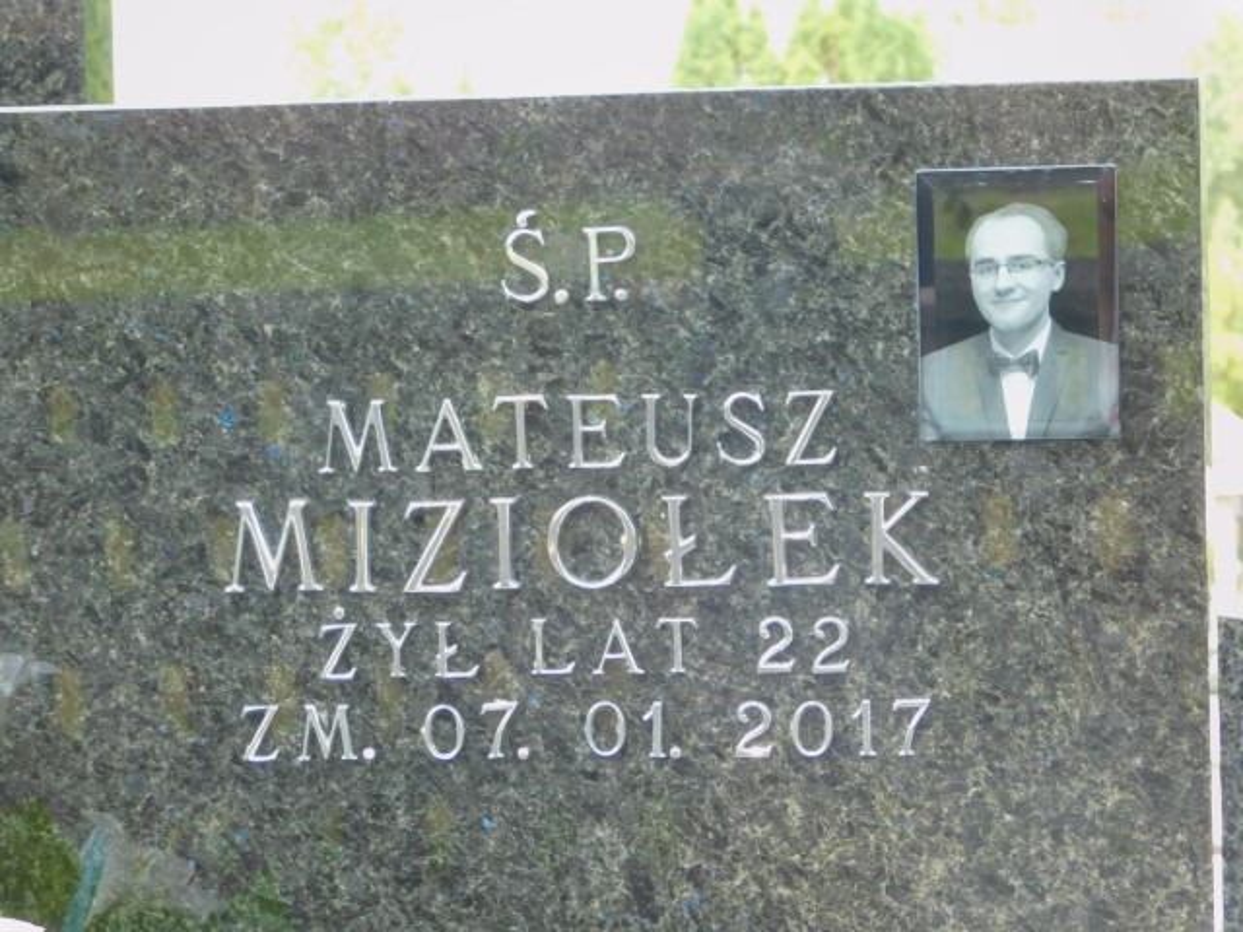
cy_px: 466
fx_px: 5314
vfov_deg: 10.0
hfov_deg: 13.3
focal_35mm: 148
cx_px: 622
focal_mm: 26.3
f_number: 5.1
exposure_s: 1/50
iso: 125
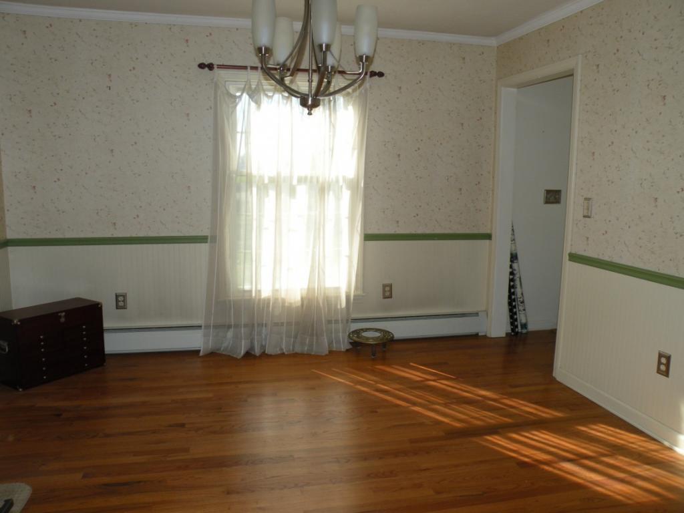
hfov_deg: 65.3
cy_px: 256
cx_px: 342
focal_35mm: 27
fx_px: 534
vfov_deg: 51.4
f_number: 4.5
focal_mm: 4.7
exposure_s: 1/126
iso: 94
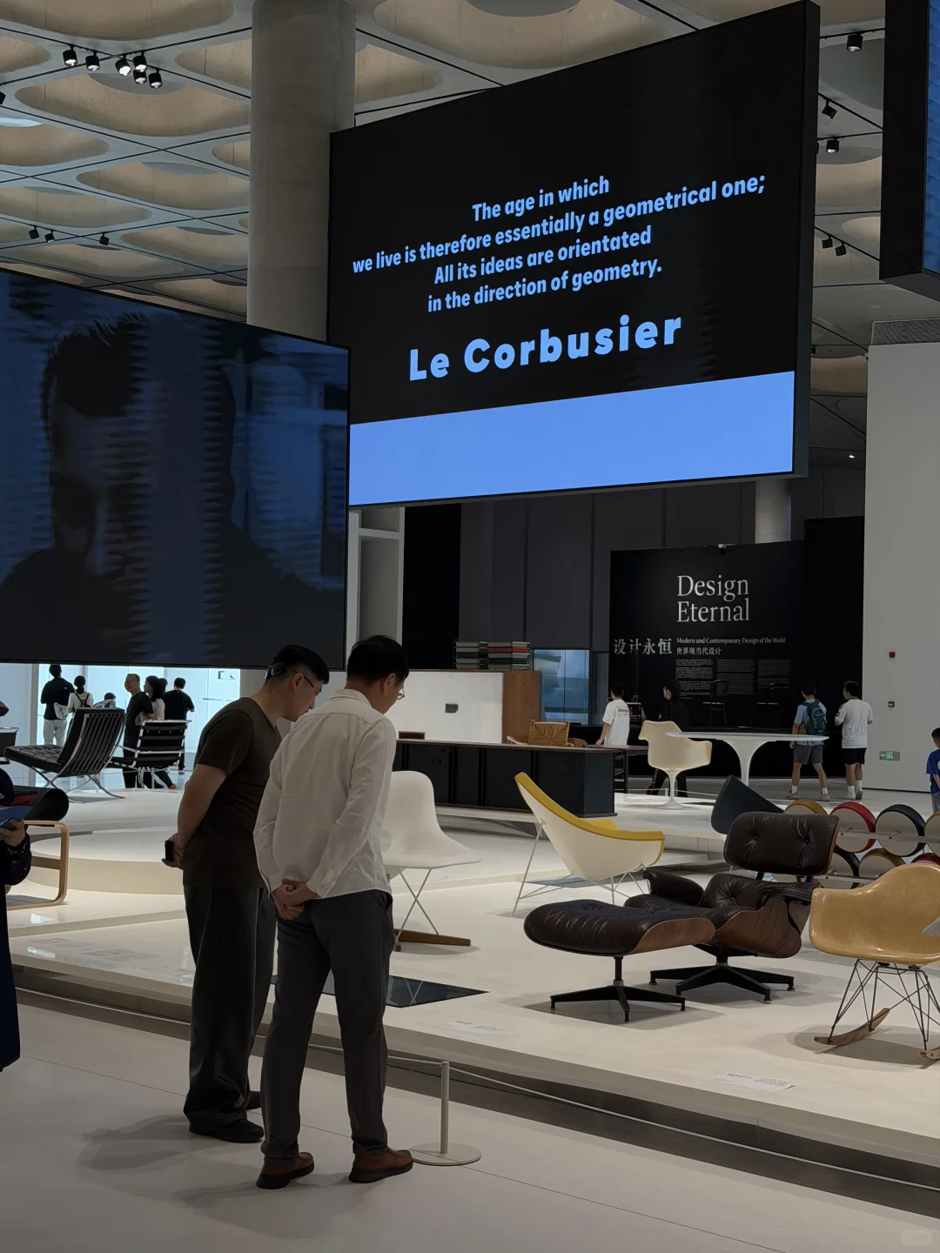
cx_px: 470
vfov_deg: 39.7
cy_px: 626
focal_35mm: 48
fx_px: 1738
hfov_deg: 30.3
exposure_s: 1/304
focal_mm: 6.76
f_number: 1.78
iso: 64
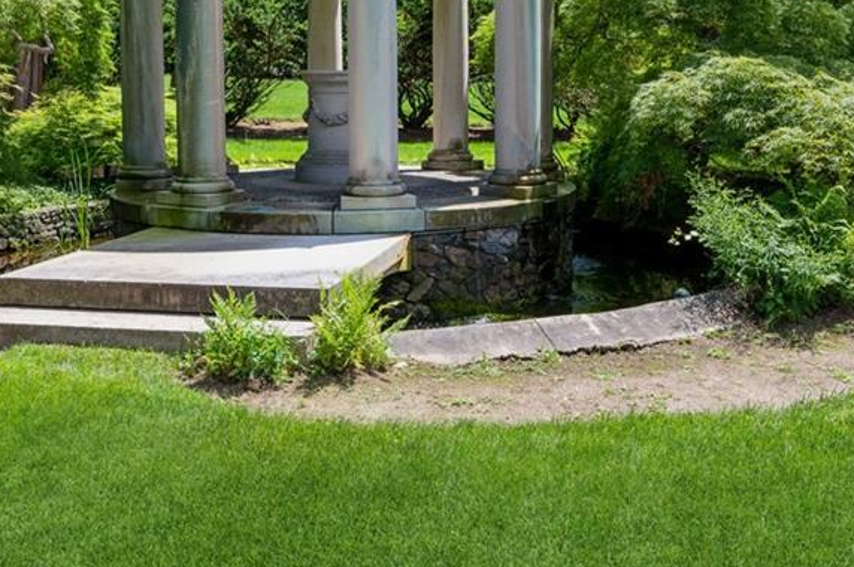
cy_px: 71
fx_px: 1019
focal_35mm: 43
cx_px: 409
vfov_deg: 30.0
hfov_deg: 45.5
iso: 200
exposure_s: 1/100
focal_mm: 24
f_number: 11
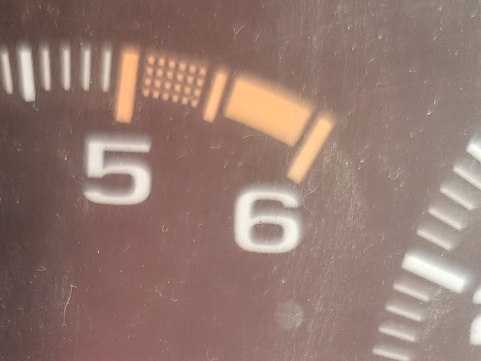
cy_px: 500
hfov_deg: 26.2
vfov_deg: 18.2
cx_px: 156
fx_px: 1028
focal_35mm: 74
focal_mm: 6.06
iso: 1250
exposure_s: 1/65
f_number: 1.6
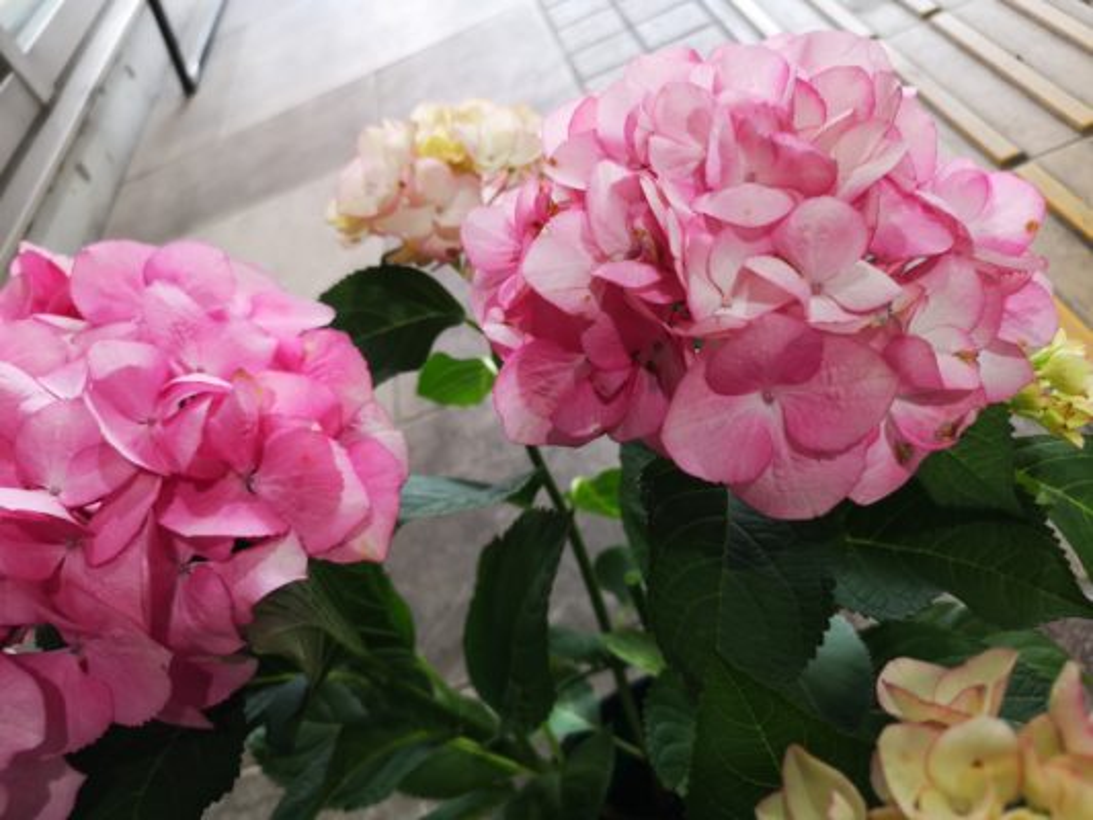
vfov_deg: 51.4
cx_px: 546
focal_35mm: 27
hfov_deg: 65.3
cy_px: 410
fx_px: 853
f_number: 1.8
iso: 80
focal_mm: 3.95
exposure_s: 1/50
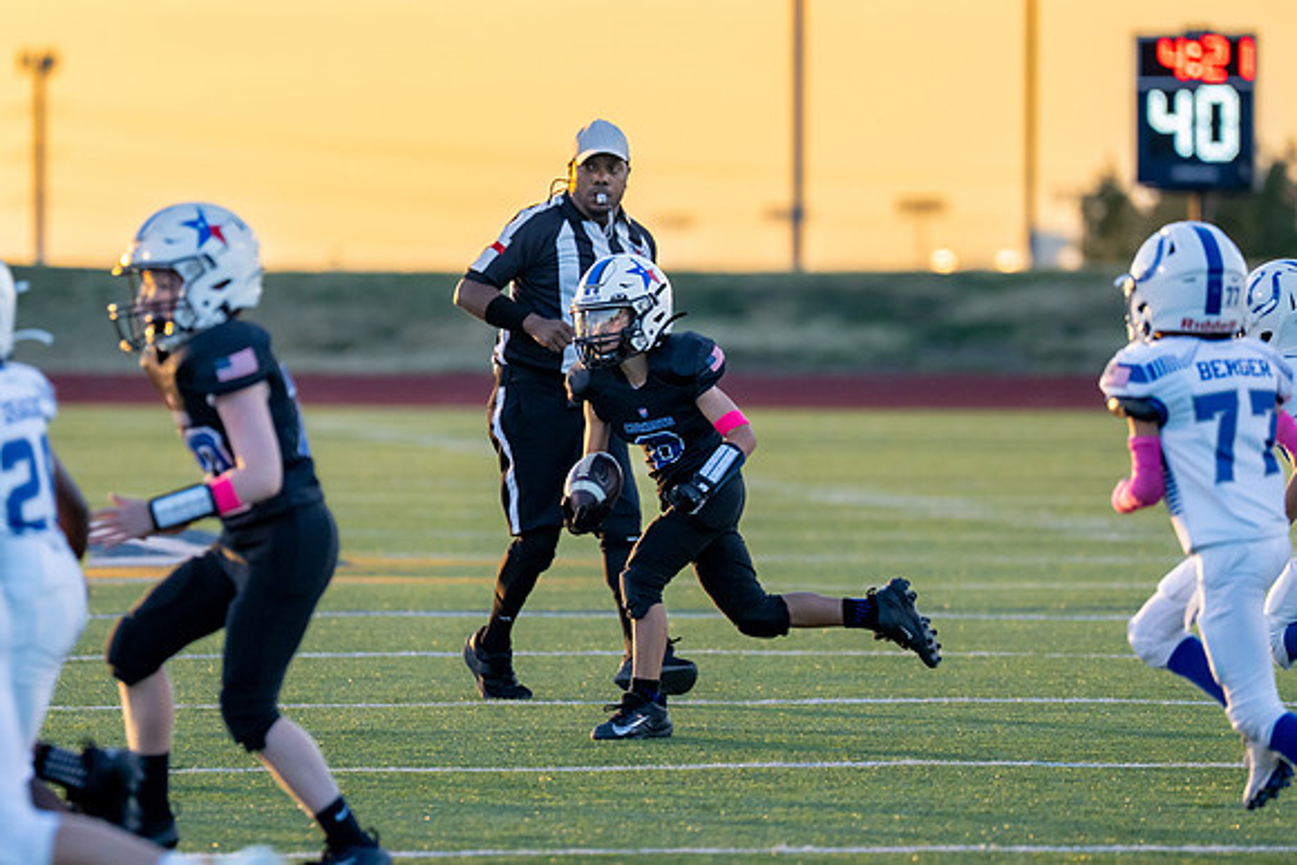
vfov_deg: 3.7
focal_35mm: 375
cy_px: 436
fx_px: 13526
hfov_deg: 5.5
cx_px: 633
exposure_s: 1/1250
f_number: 2.8
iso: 640
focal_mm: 200
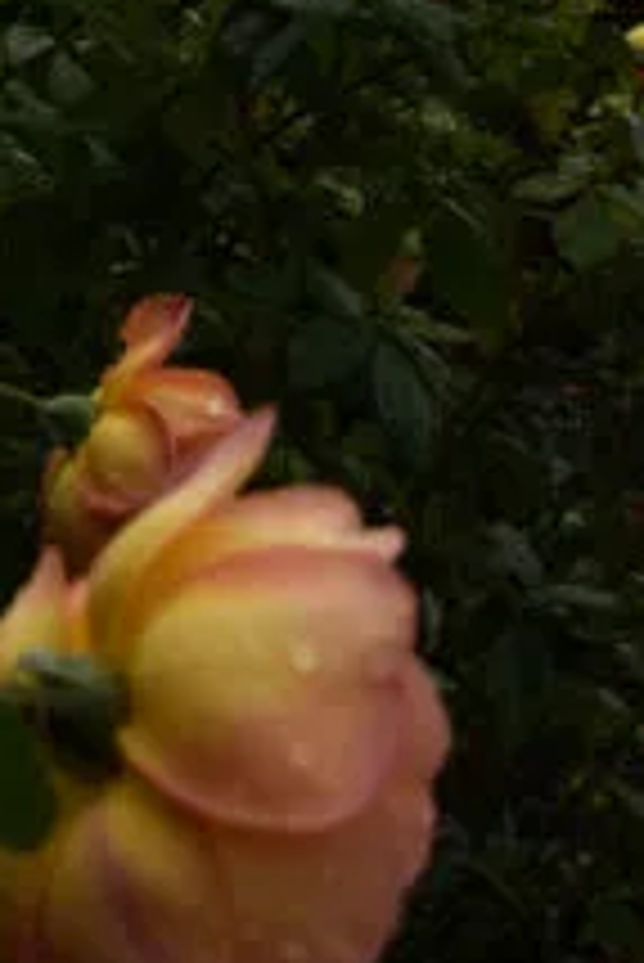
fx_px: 3456
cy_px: -1112
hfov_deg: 10.5
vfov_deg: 13.2
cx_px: -65
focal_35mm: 129
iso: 220
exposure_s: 1/250
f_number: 8
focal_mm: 18
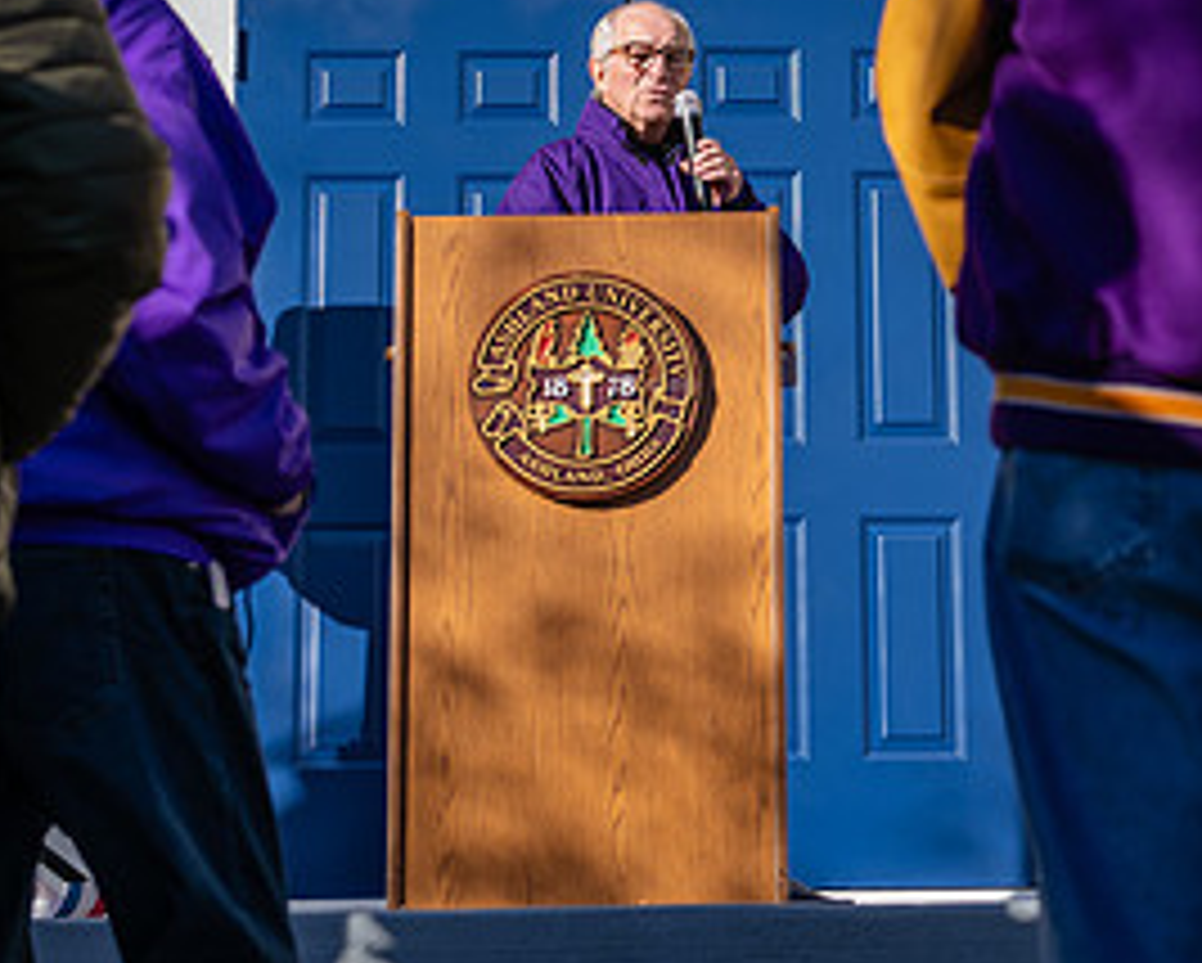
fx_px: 3774
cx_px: 788
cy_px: 187
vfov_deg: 14.5
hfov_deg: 18.1
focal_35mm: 106
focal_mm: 52
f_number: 4
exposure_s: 1/500
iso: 80
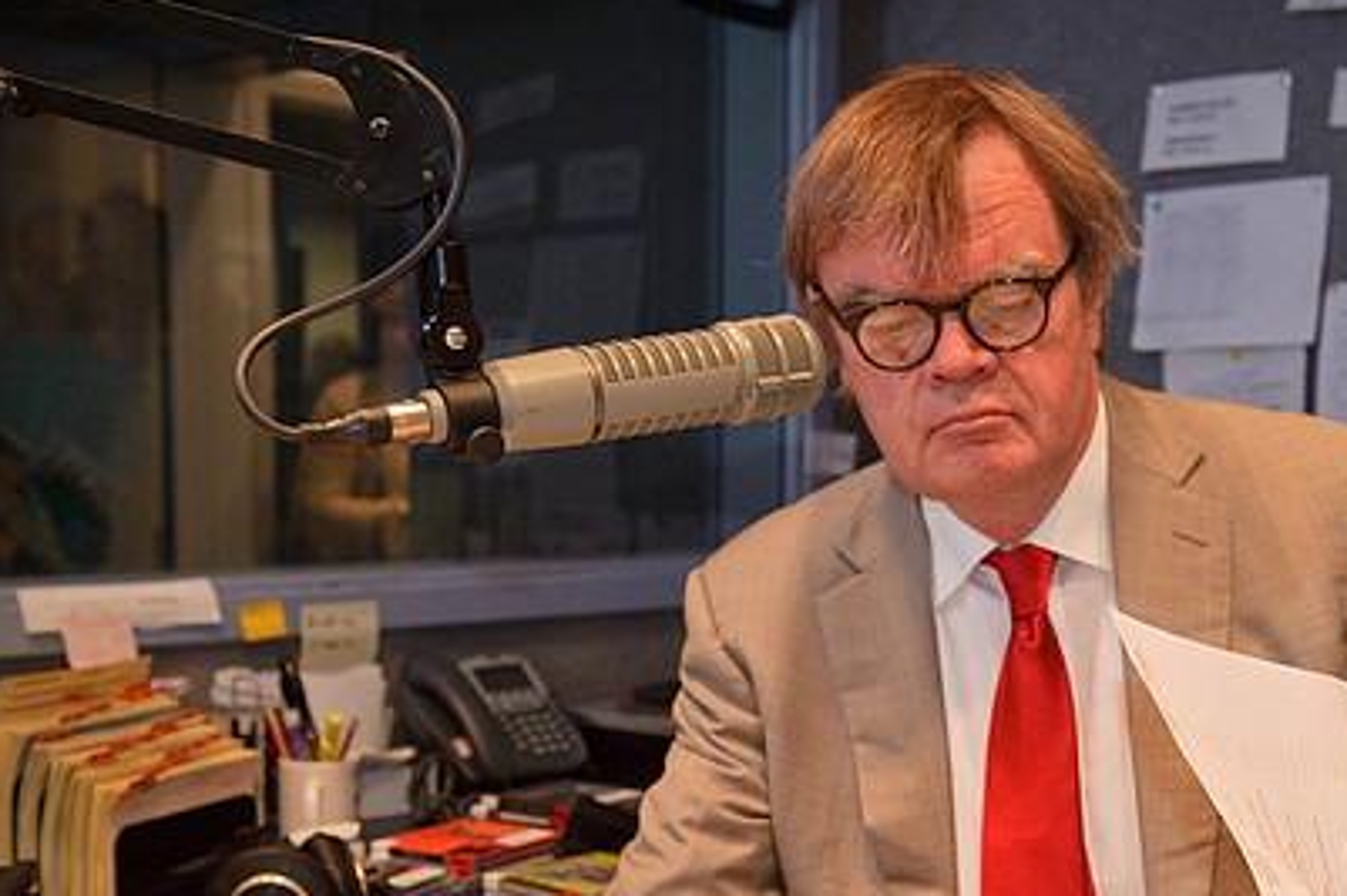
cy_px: 631
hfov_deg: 35.9
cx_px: 910
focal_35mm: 55
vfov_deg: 24.4
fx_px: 2057
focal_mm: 38
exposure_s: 1/60
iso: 1600
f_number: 5.6
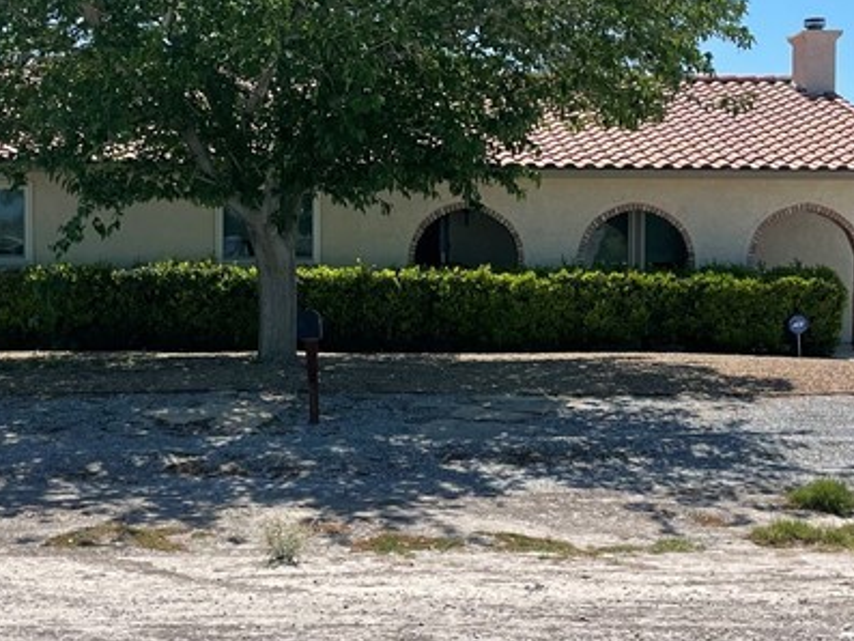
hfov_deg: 28.9
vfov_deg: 21.9
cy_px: 331
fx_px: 1653
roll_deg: -0.1
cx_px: 387
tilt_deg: -1.0
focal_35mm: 67
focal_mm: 4.2
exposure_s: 1/4000
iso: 32
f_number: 1.6
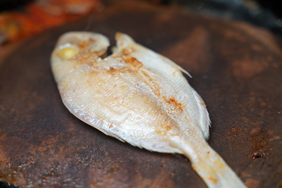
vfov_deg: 18.2
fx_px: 587
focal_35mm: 75
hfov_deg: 27.0
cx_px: 141
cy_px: 94
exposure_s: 1/80
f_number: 4
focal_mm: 75
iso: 125
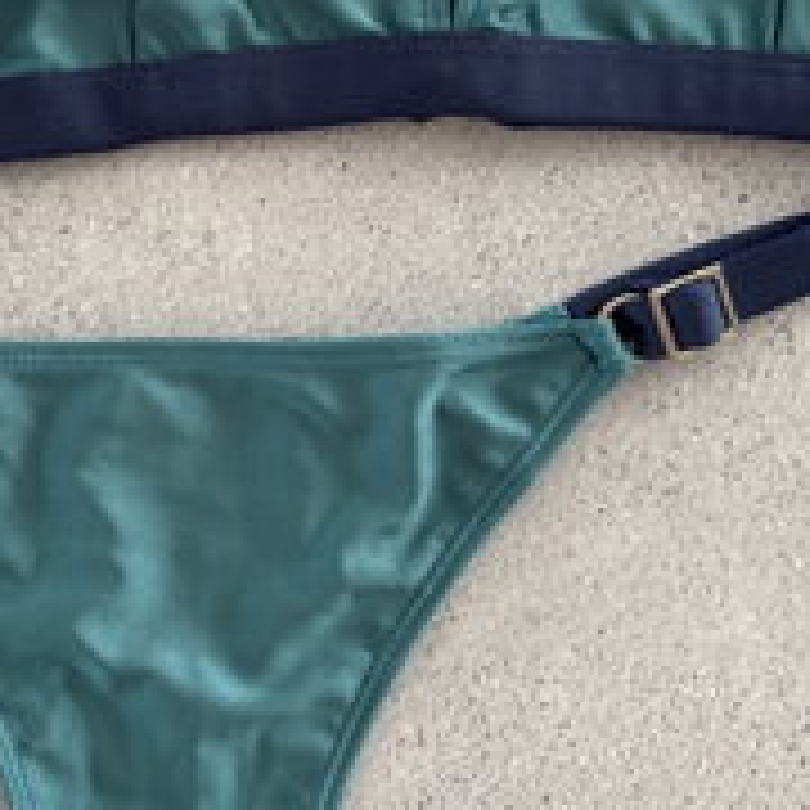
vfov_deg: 25.0
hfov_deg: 25.2
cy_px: 173
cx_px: 252
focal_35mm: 68
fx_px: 1800
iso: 160
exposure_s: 1/60
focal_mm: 5.96
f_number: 1.6
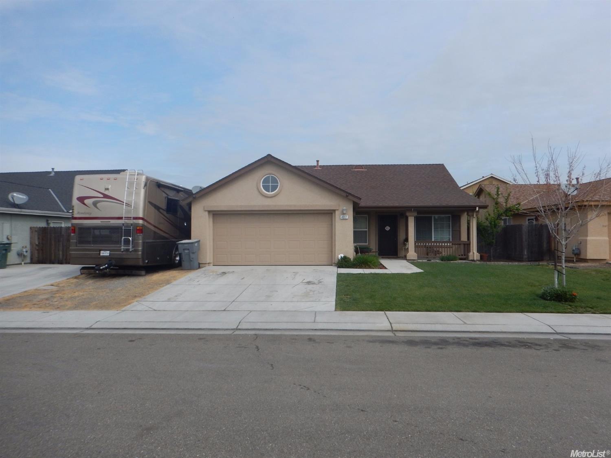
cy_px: 229
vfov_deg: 56.8
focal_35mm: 24
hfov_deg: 71.6
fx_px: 423
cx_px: 306
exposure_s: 1/1000
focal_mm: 4.3
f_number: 4.1
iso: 125
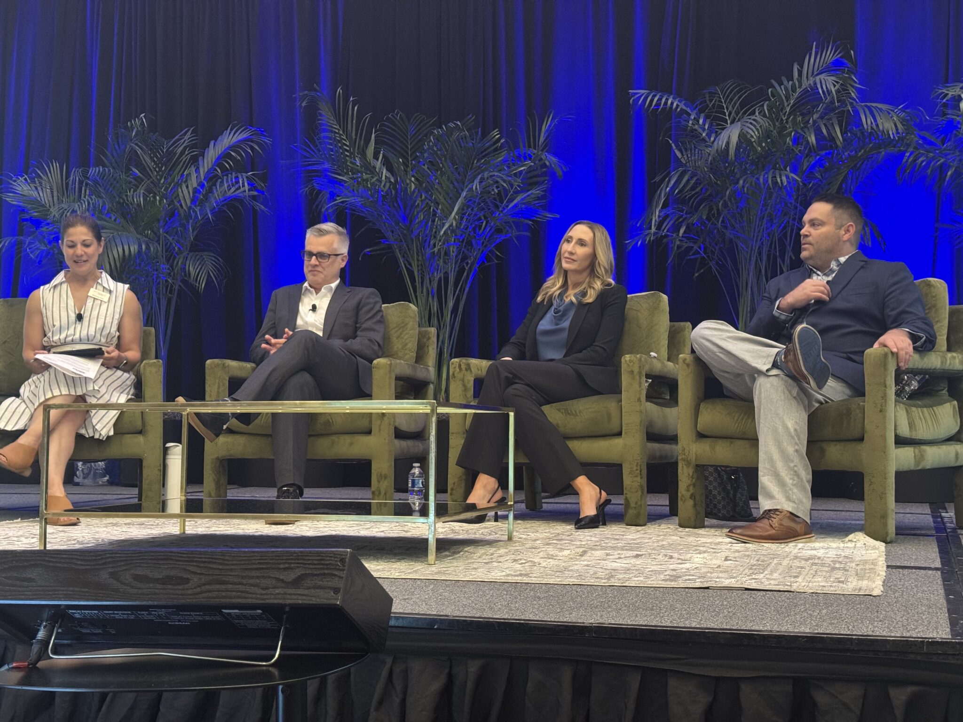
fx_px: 1335
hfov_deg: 39.7
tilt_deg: +1.2
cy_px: 361
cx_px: 482
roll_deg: +0.0
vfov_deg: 30.3
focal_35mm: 48
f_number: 1.78
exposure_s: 1/40
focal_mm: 6.76
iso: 500
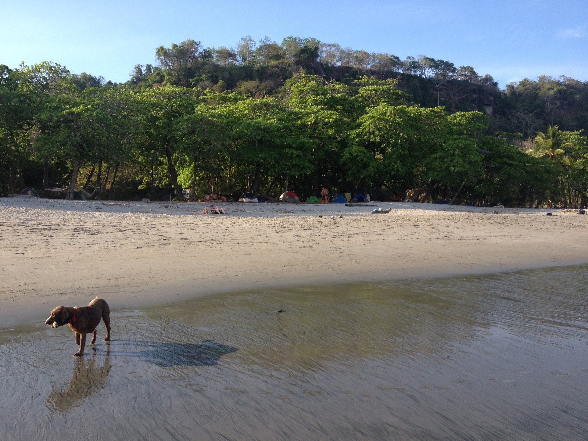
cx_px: 294
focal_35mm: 35
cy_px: 220
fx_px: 595
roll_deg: +2.0
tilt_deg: -1.7
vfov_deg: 40.7
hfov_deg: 52.6
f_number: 2.4
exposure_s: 1/673
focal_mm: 4.28
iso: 50
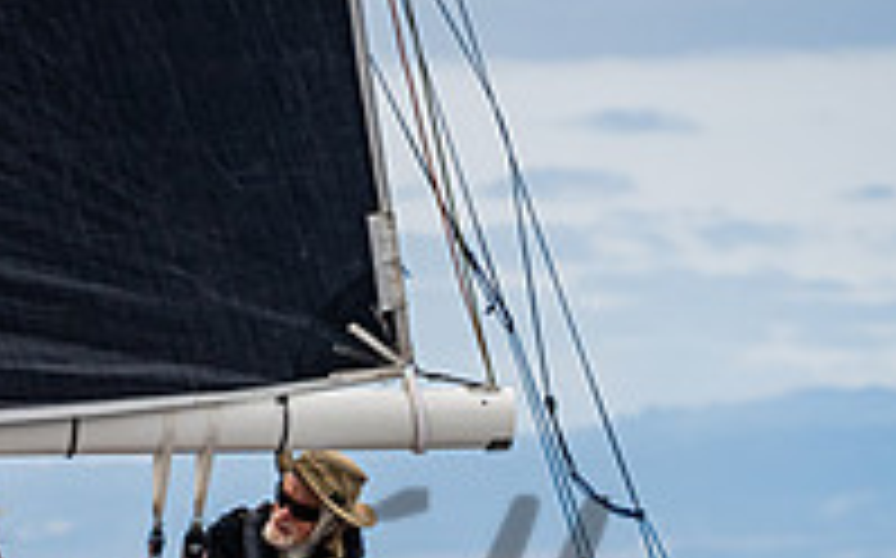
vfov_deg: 1.3
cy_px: 804
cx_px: 107
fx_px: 24179
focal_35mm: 991
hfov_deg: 2.1
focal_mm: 300
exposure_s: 1/2000
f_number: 8
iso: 640
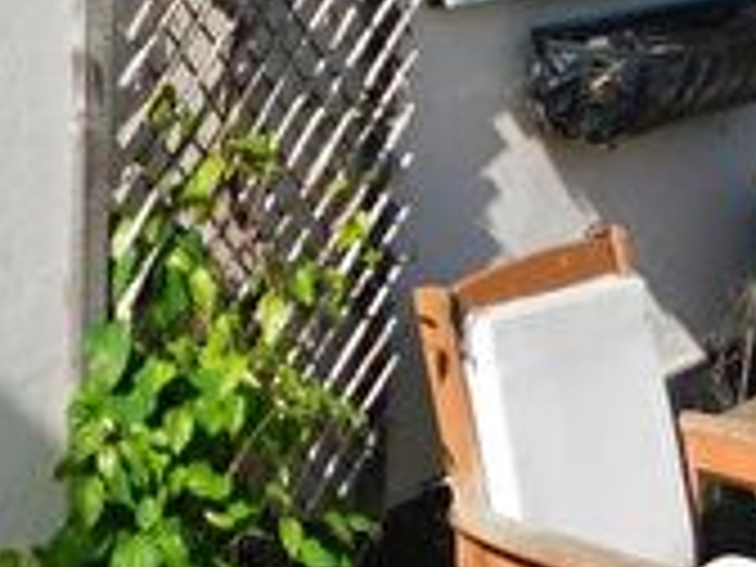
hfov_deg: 20.0
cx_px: 54
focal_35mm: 96
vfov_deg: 14.2
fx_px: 2097
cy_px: -322
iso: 125
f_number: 3
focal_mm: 4
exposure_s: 1/1500
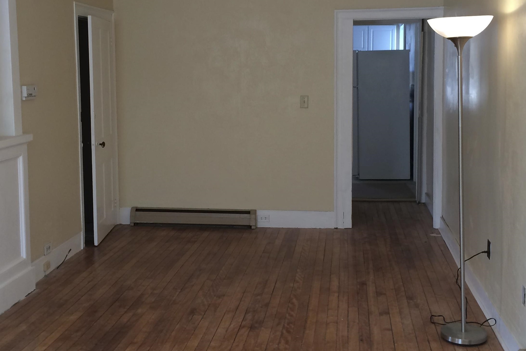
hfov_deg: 43.6
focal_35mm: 45
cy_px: 133
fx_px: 657
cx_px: 262
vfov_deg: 29.8
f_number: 2.2
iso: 40
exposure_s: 1/40
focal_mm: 4.15
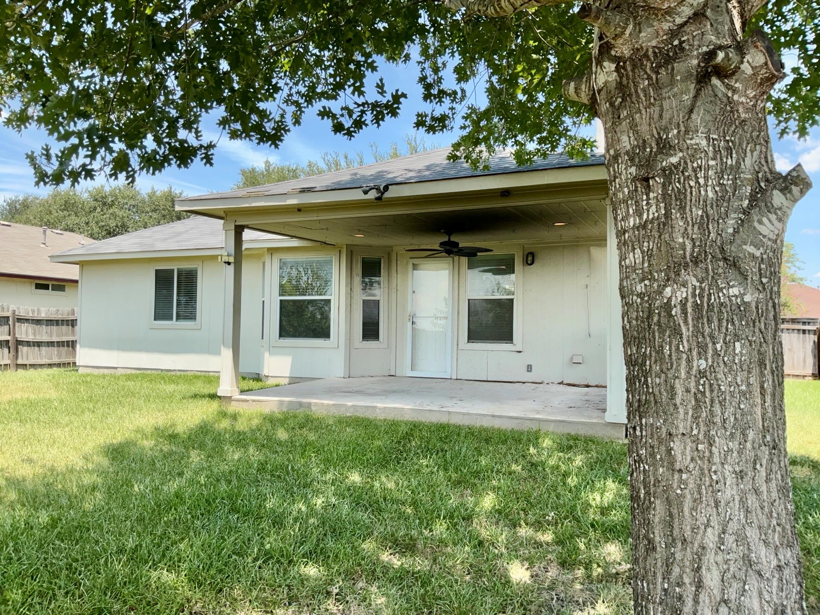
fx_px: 640
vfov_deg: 51.4
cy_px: 308
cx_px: 410
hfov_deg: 65.3
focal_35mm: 27
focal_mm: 3
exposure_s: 1/606
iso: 25
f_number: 1.8
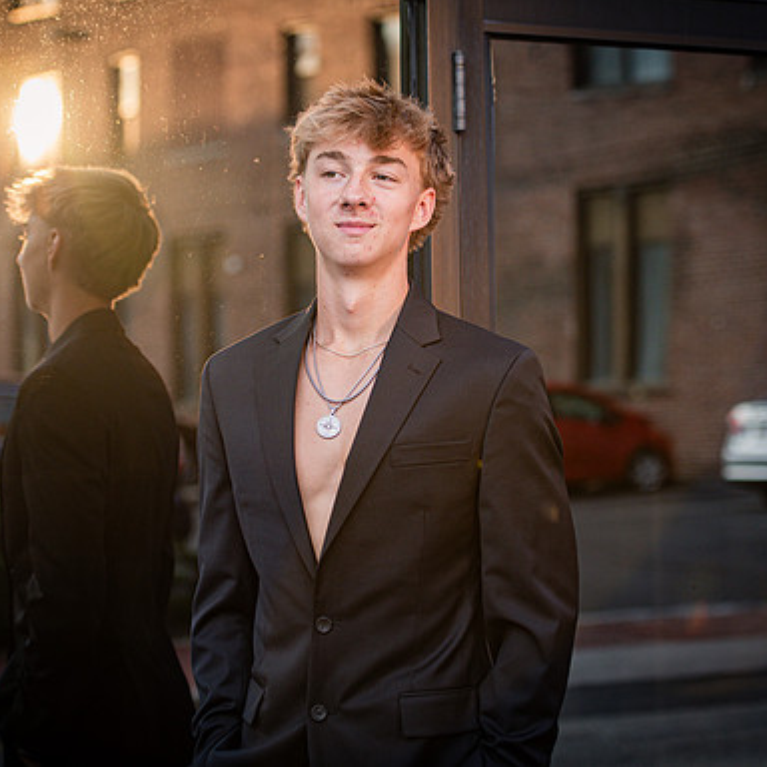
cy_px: 356
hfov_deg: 18.1
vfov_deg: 18.1
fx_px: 2407
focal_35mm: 96
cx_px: 372
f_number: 2.8
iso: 400
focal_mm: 70
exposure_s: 1/640
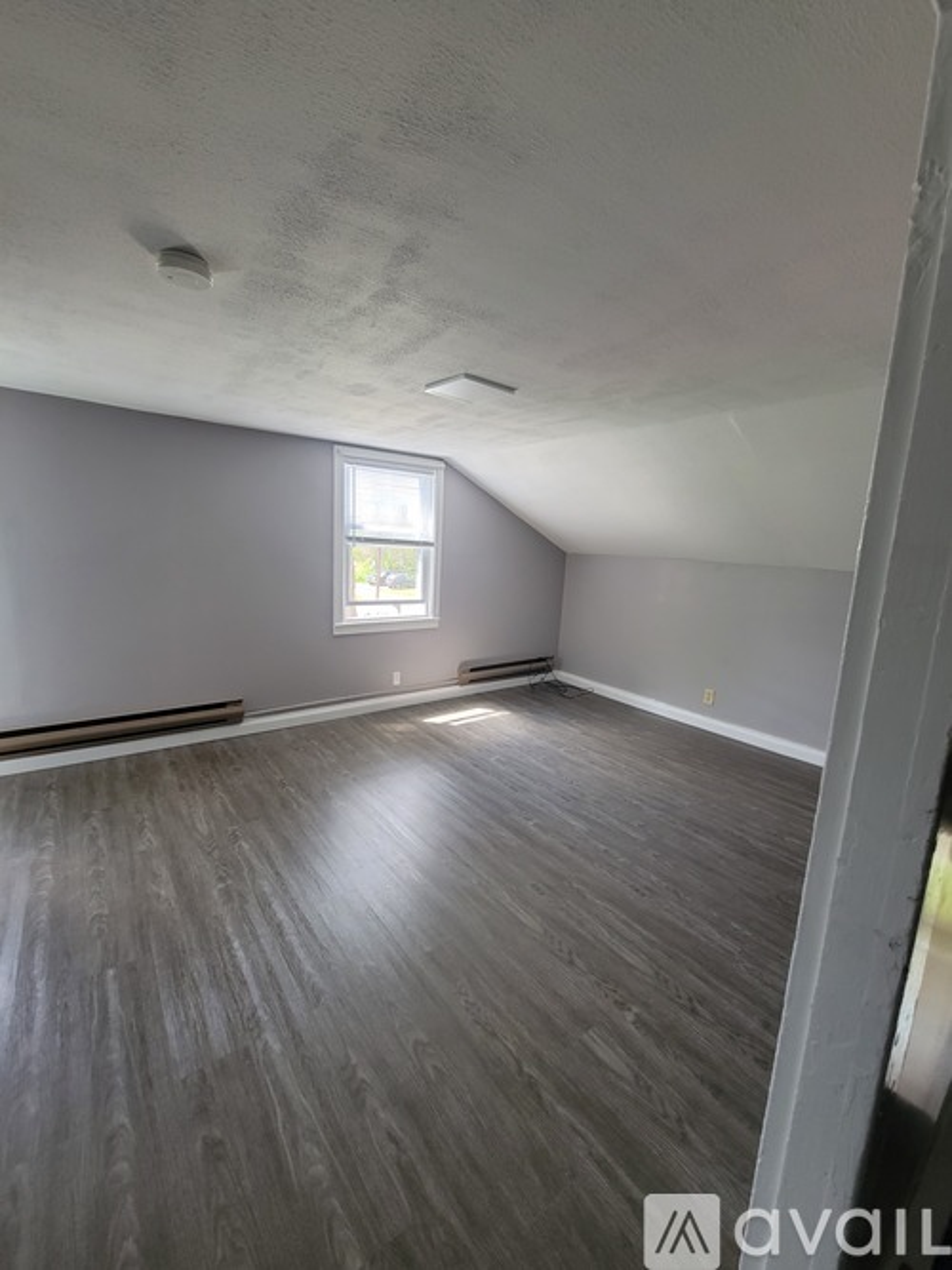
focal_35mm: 13
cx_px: 476
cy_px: 635
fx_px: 477
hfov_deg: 89.9
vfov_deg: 106.2
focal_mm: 2.2
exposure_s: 1/59
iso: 200
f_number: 2.2
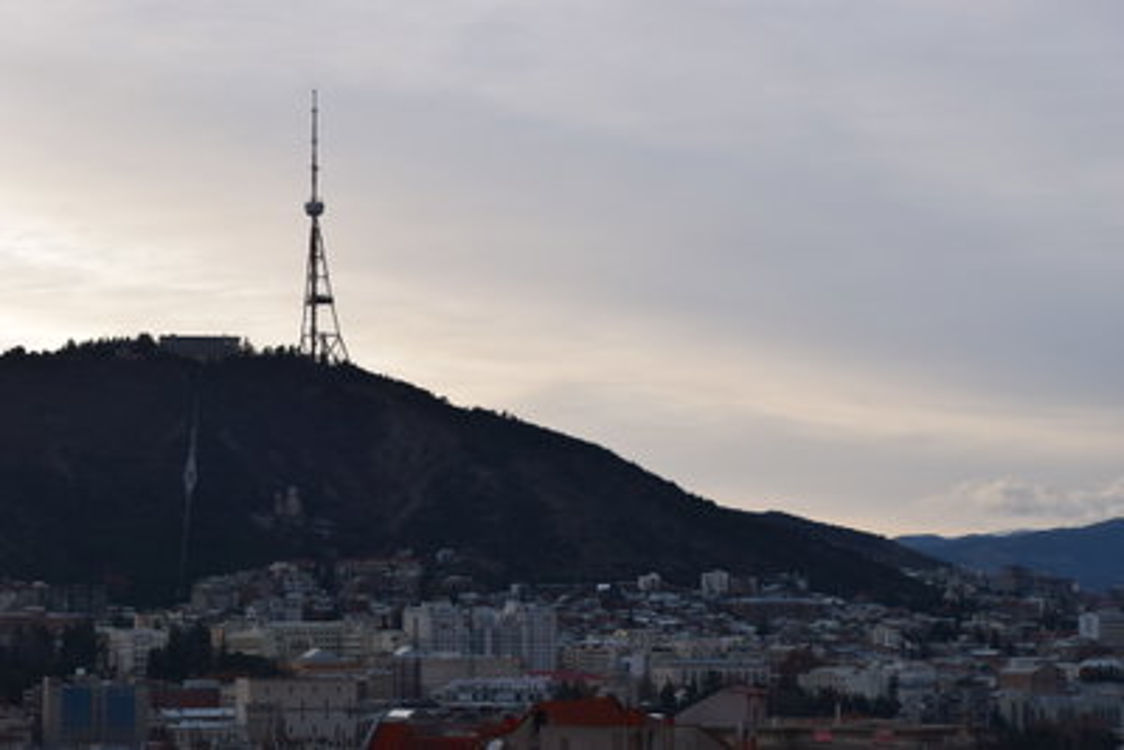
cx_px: 562
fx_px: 2577
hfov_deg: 24.6
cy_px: 375
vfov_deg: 16.6
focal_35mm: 82
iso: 400
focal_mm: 55
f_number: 11
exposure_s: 1/400
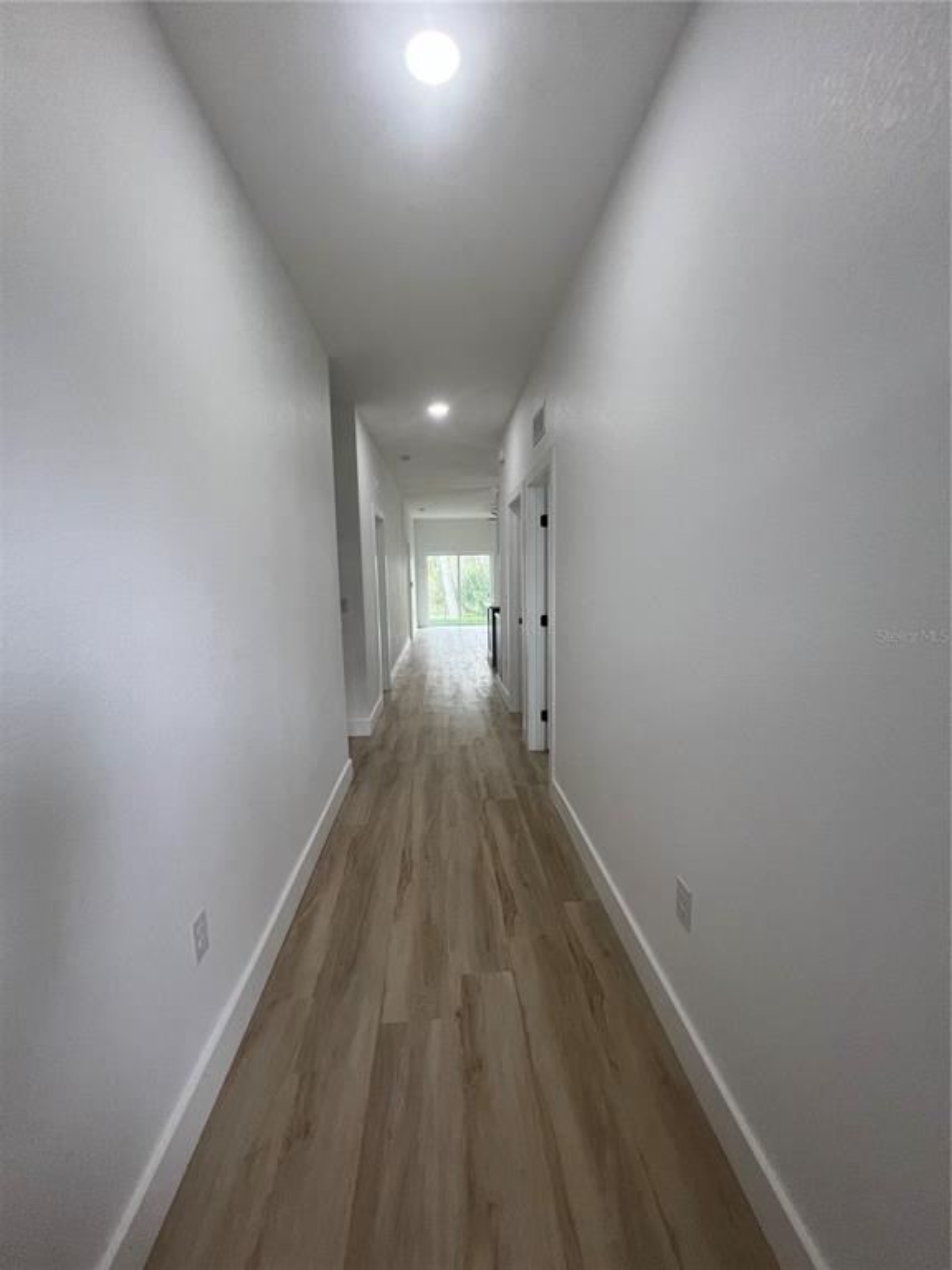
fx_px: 477
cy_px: 635
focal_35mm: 13
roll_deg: +2.1
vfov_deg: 106.2
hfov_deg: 89.9
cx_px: 476
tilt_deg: -4.7
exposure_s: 1/120
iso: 100
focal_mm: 1.57
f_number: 1.8
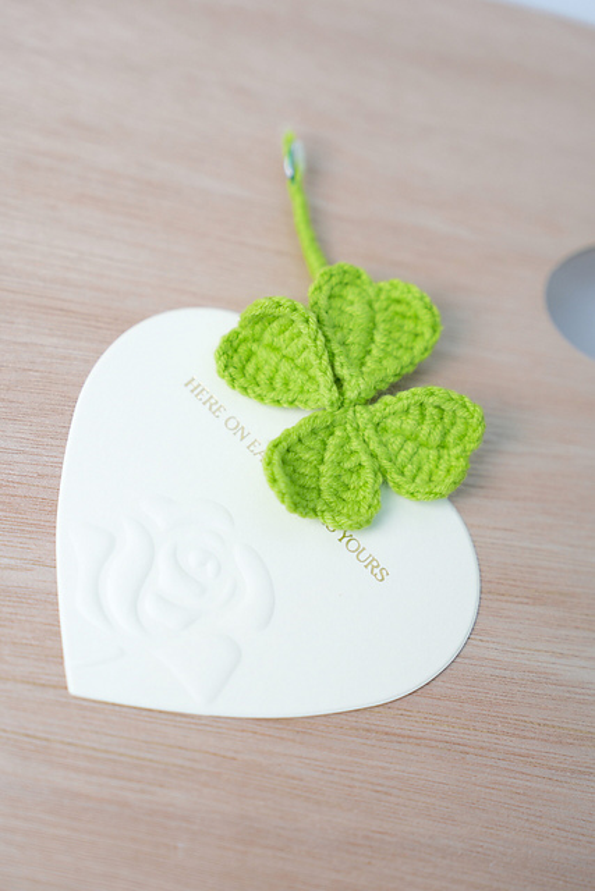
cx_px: 298
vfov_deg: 28.8
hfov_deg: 19.5
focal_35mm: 70
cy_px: 446
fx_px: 1734
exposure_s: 1/80
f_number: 2.8
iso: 125
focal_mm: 70
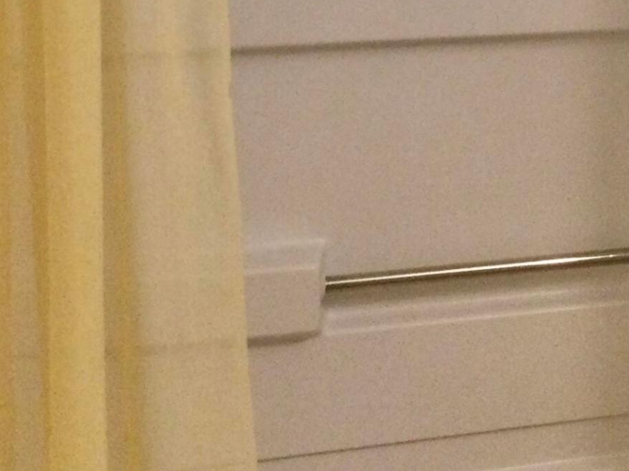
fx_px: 1853
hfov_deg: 18.3
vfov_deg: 13.9
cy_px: -162
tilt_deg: -3.3
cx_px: 758
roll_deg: -2.2
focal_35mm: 102
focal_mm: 3.3
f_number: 2.4
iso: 160
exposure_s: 1/30
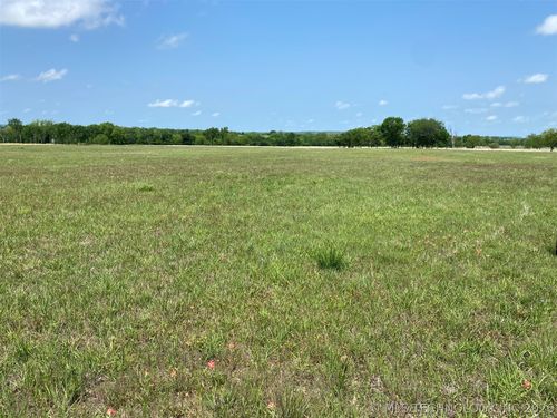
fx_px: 418
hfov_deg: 67.3
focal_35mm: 26
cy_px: 209
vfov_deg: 53.1
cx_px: 278
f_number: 1.8
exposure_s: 1/2755
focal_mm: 4.25
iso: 32
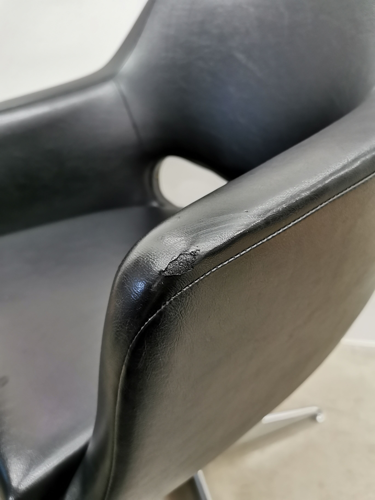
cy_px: 250
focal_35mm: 27
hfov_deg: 51.4
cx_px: 188
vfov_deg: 65.3
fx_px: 390
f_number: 1.8
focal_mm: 5.58
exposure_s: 1/50
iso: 640
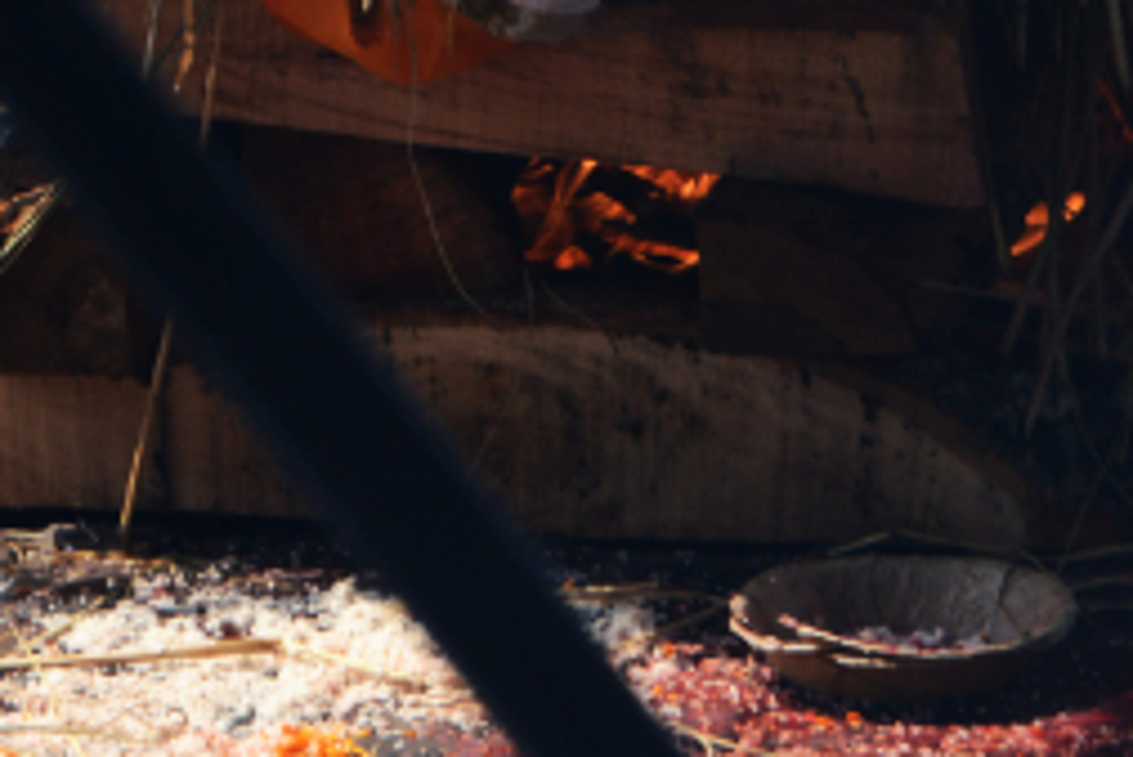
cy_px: -683
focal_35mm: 1186
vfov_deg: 1.2
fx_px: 37346
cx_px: 278
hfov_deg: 1.7
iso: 400
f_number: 8
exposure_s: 1/640
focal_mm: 300
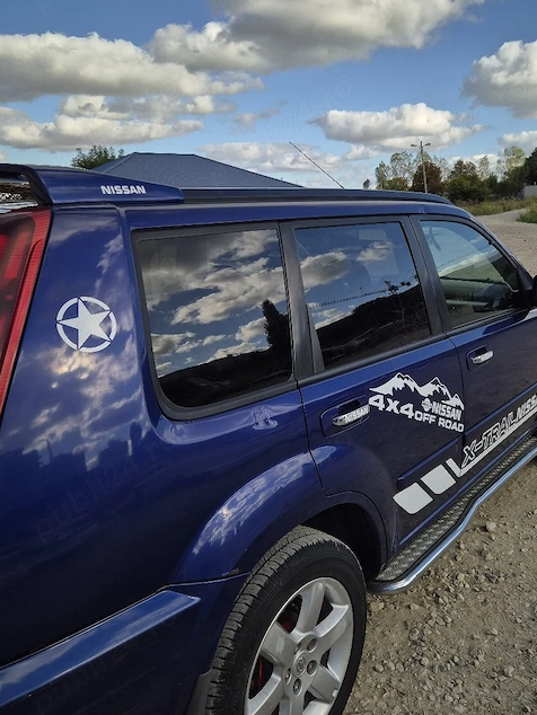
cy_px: 335
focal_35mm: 29
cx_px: 325
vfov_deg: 61.6
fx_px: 599
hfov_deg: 47.9
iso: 25
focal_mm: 5.4
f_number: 1.8
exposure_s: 1/1111
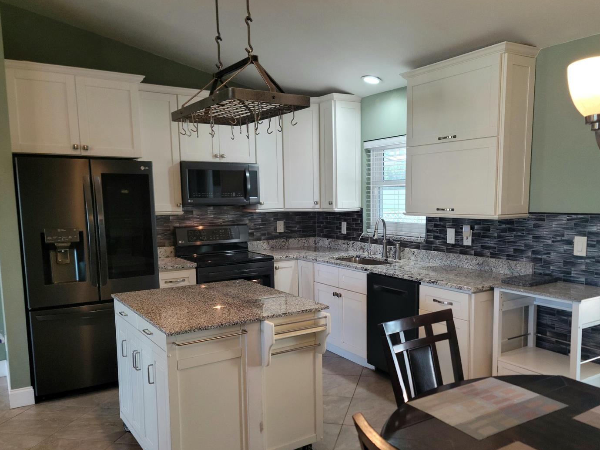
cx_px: 317
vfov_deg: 48.1
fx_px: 503
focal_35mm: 29
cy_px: 250
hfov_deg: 61.6
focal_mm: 7
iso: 160
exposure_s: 1/60.2
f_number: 1.8
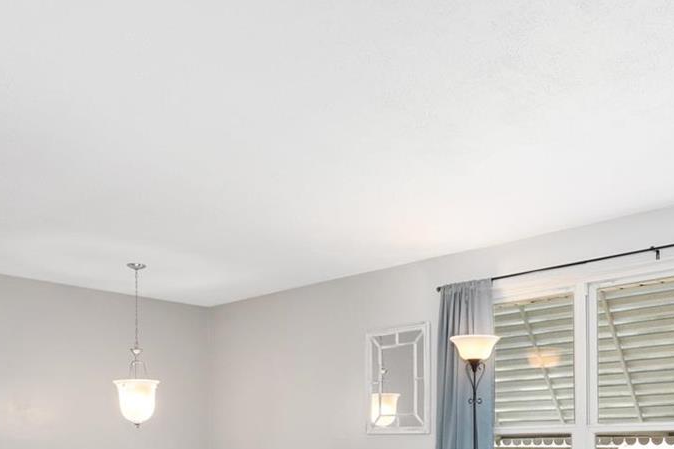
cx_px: 407
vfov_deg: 32.2
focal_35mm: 38
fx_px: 711
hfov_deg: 50.4
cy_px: 453
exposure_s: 1/3
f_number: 10
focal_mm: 8
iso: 500
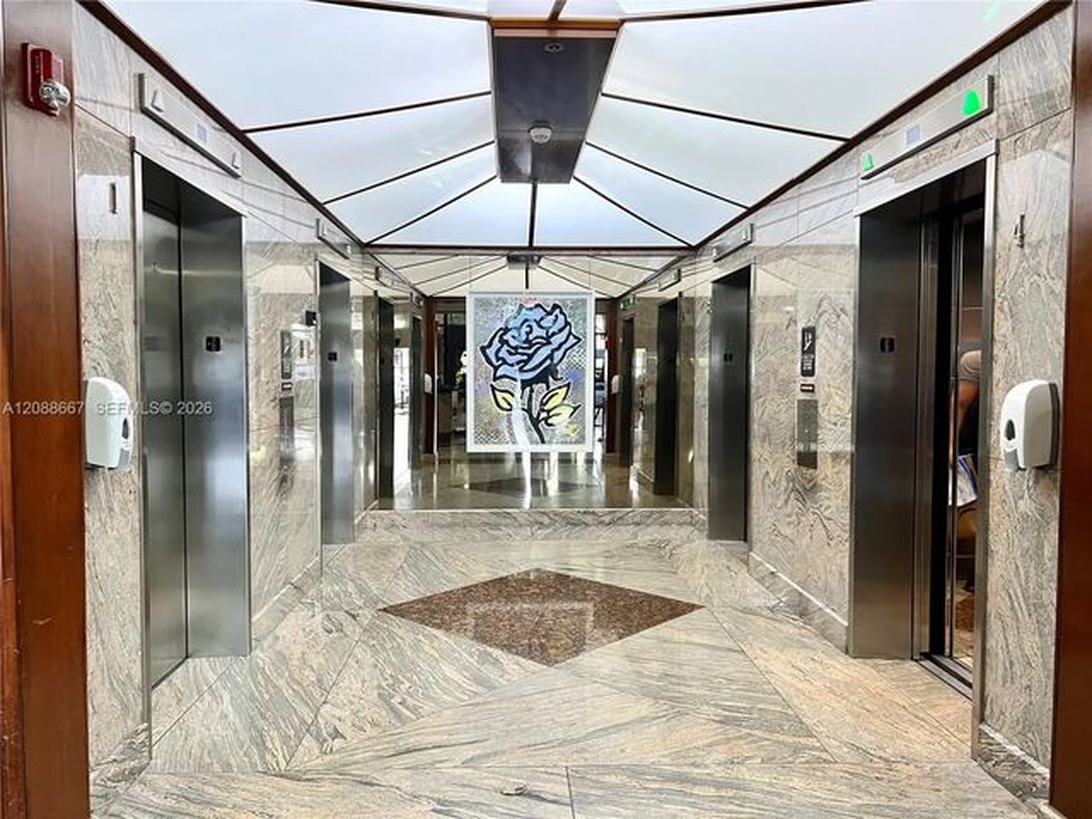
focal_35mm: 26
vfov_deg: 53.1
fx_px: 820
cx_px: 546
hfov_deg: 67.3
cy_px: 410
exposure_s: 1/60
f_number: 1.5
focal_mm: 5.7
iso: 125
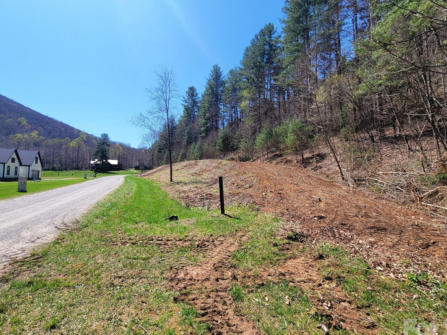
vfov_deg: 78.1
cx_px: 214
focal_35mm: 16
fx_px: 207
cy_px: 165
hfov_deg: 94.4
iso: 50
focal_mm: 2.2
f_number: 2.2
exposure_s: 1/1418
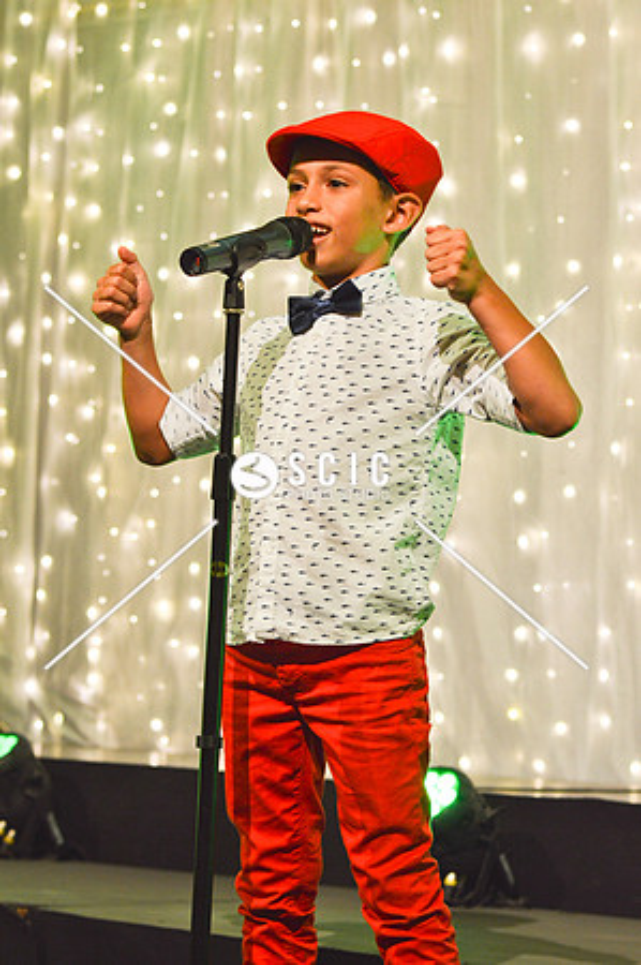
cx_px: 320
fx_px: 2811
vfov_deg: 19.5
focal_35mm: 105
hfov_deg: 13.0
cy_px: 482
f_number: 4.5
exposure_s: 1/80
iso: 400
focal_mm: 70
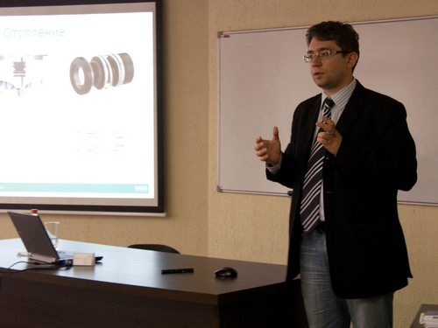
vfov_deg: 19.4
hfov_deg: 25.7
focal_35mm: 76
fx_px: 962
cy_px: 164
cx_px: 219
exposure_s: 1/15
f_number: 3.5
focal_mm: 16.3
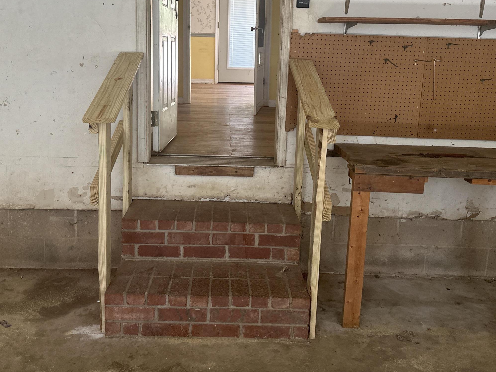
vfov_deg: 38.4
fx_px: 530
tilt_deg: -8.2
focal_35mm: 37
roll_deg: -0.4
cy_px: 136
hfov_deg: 50.1
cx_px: 243
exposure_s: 1/82
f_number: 1.78
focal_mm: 6.86
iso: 250
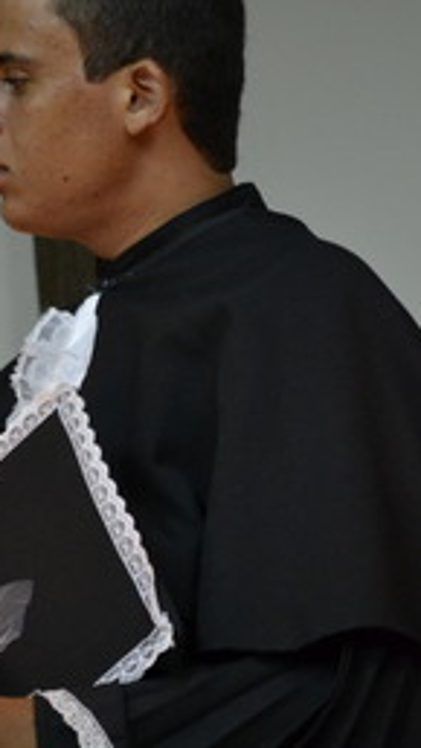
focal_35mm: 166
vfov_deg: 13.0
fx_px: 3297
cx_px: -3
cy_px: 367
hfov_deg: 7.3
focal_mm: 55
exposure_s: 1/15
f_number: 5.6
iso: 2000
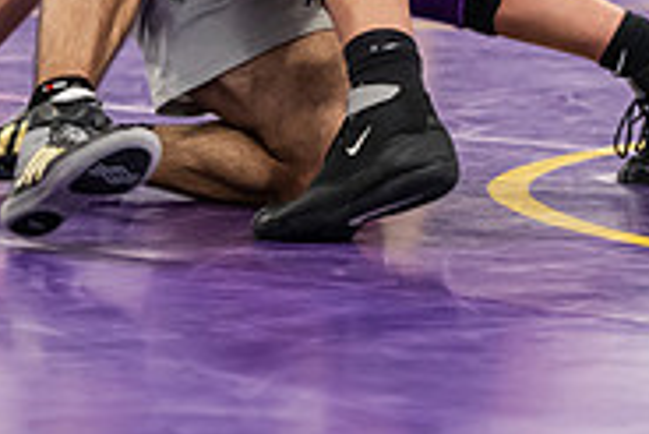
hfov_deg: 6.7
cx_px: 374
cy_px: -217
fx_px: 5575
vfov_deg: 4.4
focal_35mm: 309
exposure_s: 1/250
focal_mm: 98
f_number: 3.2
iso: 2000
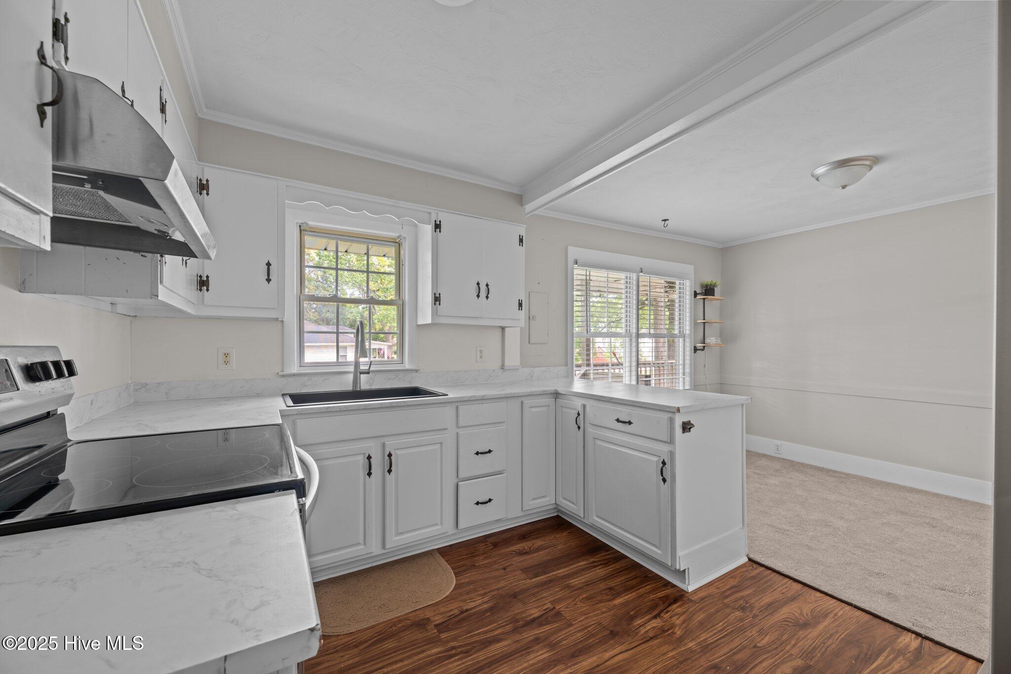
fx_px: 393
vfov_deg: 81.2
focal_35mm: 14
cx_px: 506
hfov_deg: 104.3
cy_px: 337
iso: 100
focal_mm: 14
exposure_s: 3
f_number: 9
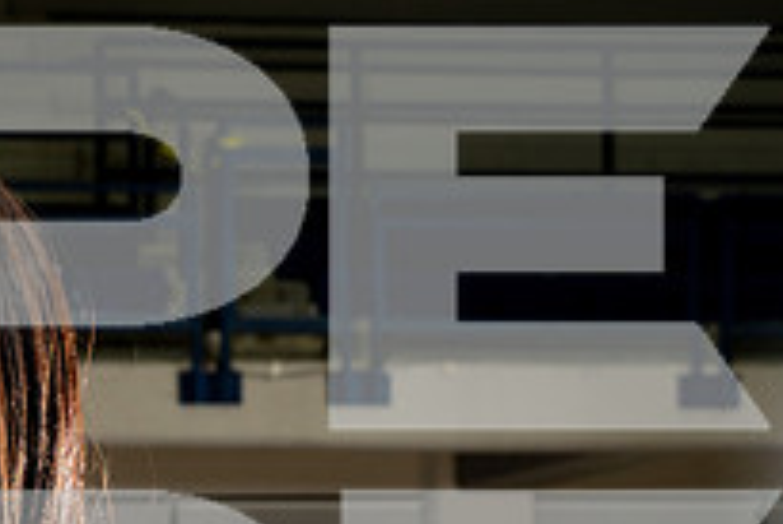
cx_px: -191
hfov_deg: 19.3
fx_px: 2155
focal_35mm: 99
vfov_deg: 13.3
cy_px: 694
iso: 640
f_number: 8
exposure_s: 1/250
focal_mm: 35
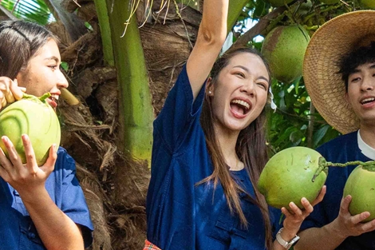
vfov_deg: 14.8
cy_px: 176
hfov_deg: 21.9
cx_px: 290
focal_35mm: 92
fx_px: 958
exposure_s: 1/3200
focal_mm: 24
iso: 640
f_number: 4
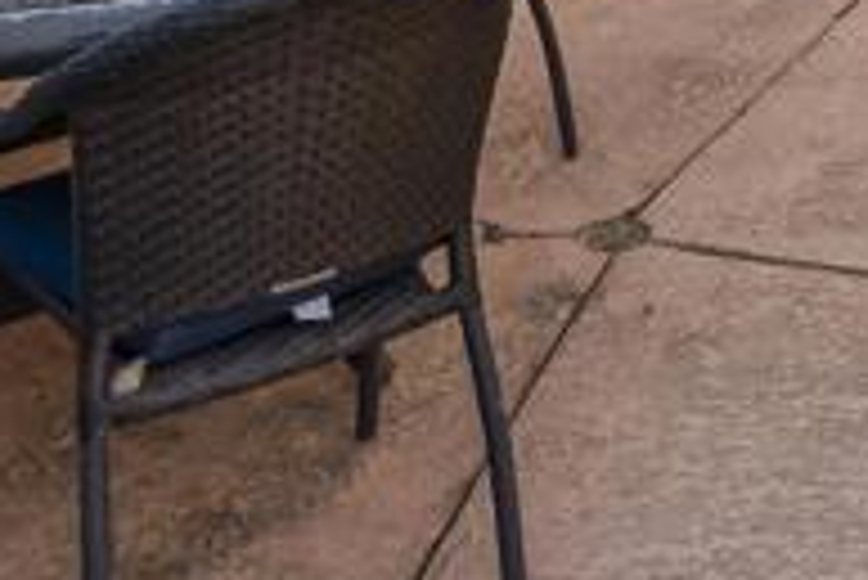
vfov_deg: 12.1
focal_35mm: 85
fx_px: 2051
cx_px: 1183
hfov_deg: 21.2
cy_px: -904
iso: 800
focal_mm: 16
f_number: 7.1
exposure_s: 1/3
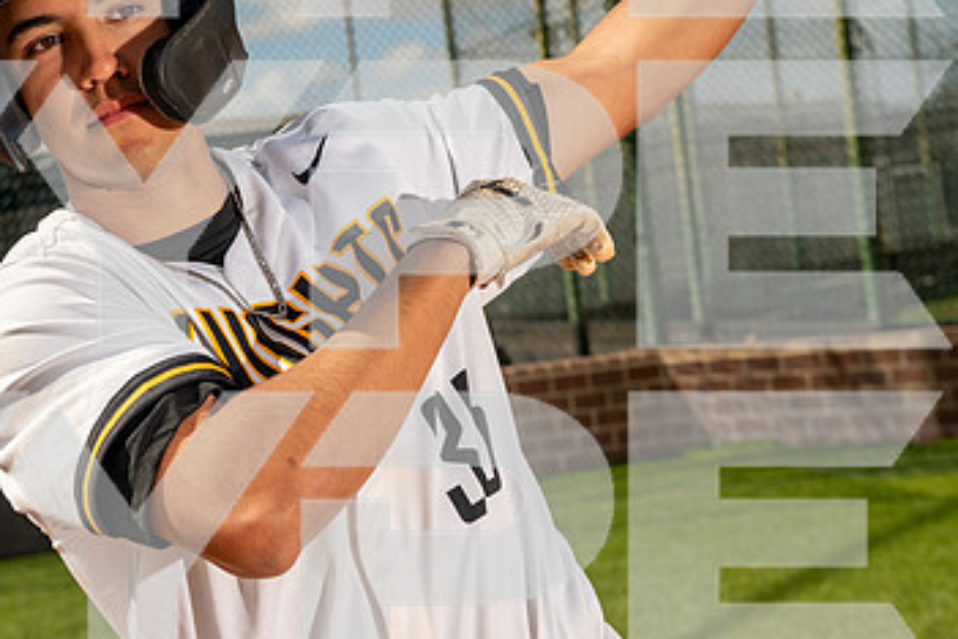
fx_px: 2288
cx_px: 257
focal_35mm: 86
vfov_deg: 15.9
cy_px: 206
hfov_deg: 23.4
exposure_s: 1/250
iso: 100
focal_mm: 52
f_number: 5.6
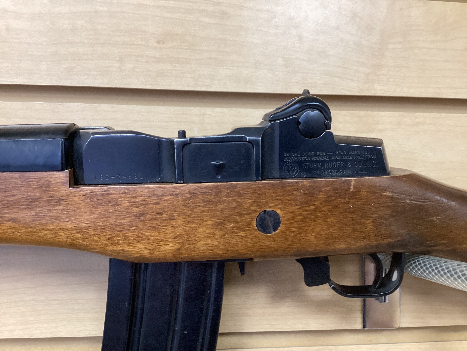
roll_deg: -1.0
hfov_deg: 58.4
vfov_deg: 45.4
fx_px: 418
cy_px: 176
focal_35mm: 31
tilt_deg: +1.7
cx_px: 234
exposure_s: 1/60
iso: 320
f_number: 2.4
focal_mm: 3.3
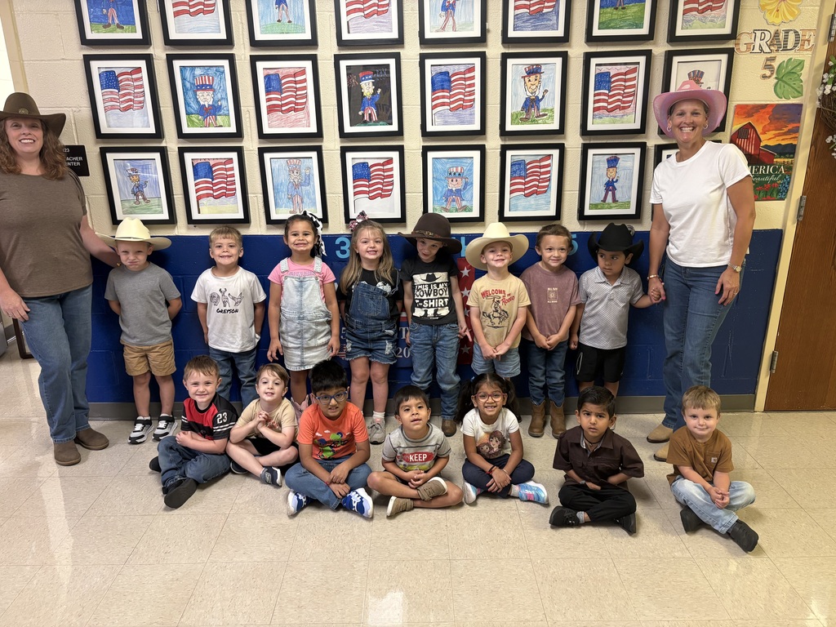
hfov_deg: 67.3
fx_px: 628
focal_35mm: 26
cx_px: 418
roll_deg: +0.5
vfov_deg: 53.1
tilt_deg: -17.8
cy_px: 314
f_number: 1.6
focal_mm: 5.96
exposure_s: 1/60
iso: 160
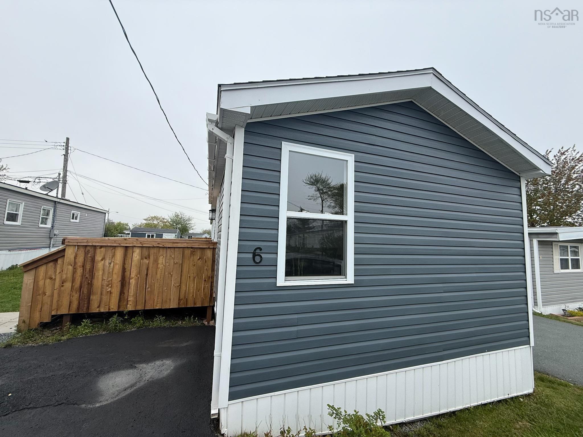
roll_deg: -1.9
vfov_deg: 85.7
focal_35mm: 14
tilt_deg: +6.4
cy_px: 218
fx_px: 236
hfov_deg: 102.1
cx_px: 292
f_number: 2.2
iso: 50
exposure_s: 1/359
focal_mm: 2.22
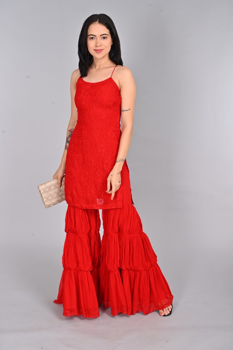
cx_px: 116
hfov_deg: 27.0
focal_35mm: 50
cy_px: 175
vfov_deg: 39.6
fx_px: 486
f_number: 8
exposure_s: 1/160
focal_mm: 50
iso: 320
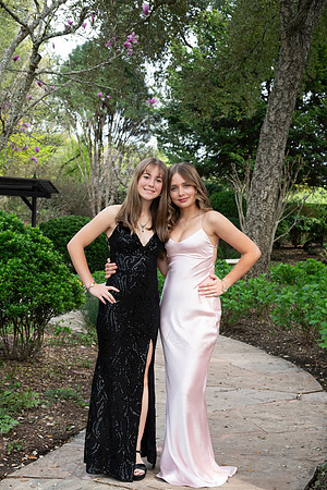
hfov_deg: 28.1
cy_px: 245
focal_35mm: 48
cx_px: 164
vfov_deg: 41.1
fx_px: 654
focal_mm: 48
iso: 1250
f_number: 7.1
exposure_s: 1/800
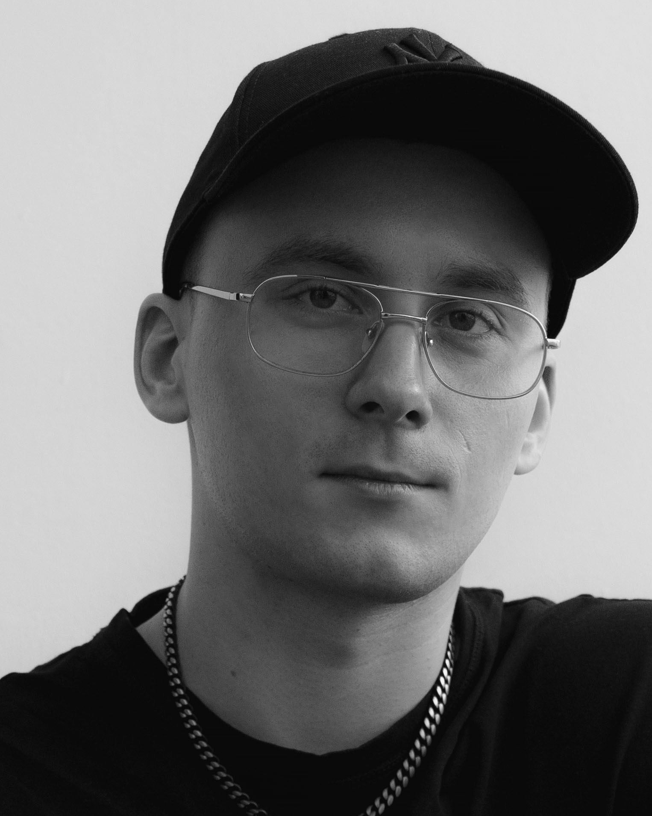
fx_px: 2774
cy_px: 1239
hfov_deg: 13.4
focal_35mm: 115
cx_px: 412
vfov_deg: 15.4
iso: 800
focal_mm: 34
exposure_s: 1/200
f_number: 4
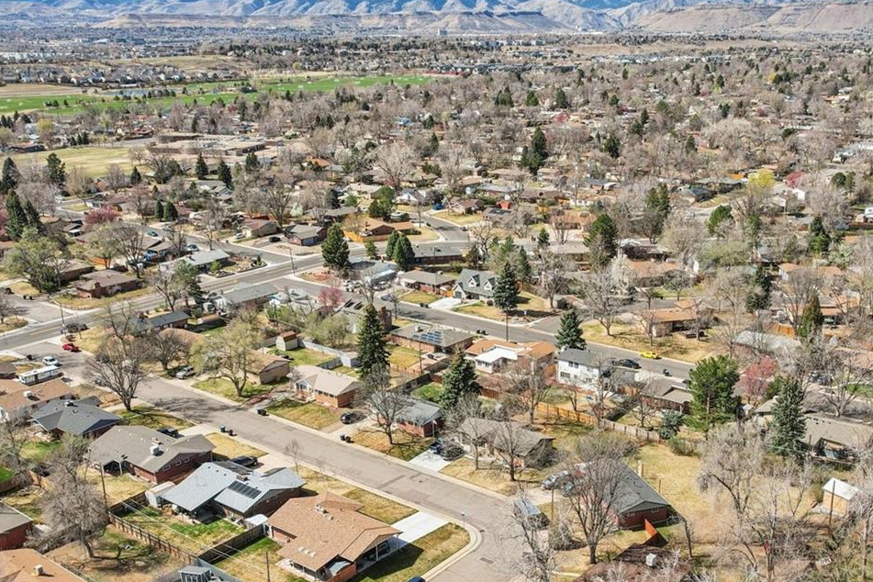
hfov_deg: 51.6
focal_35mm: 37
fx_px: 897
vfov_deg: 35.7
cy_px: 363
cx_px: 518
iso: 120
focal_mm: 8.4
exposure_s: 1/1500
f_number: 2.8
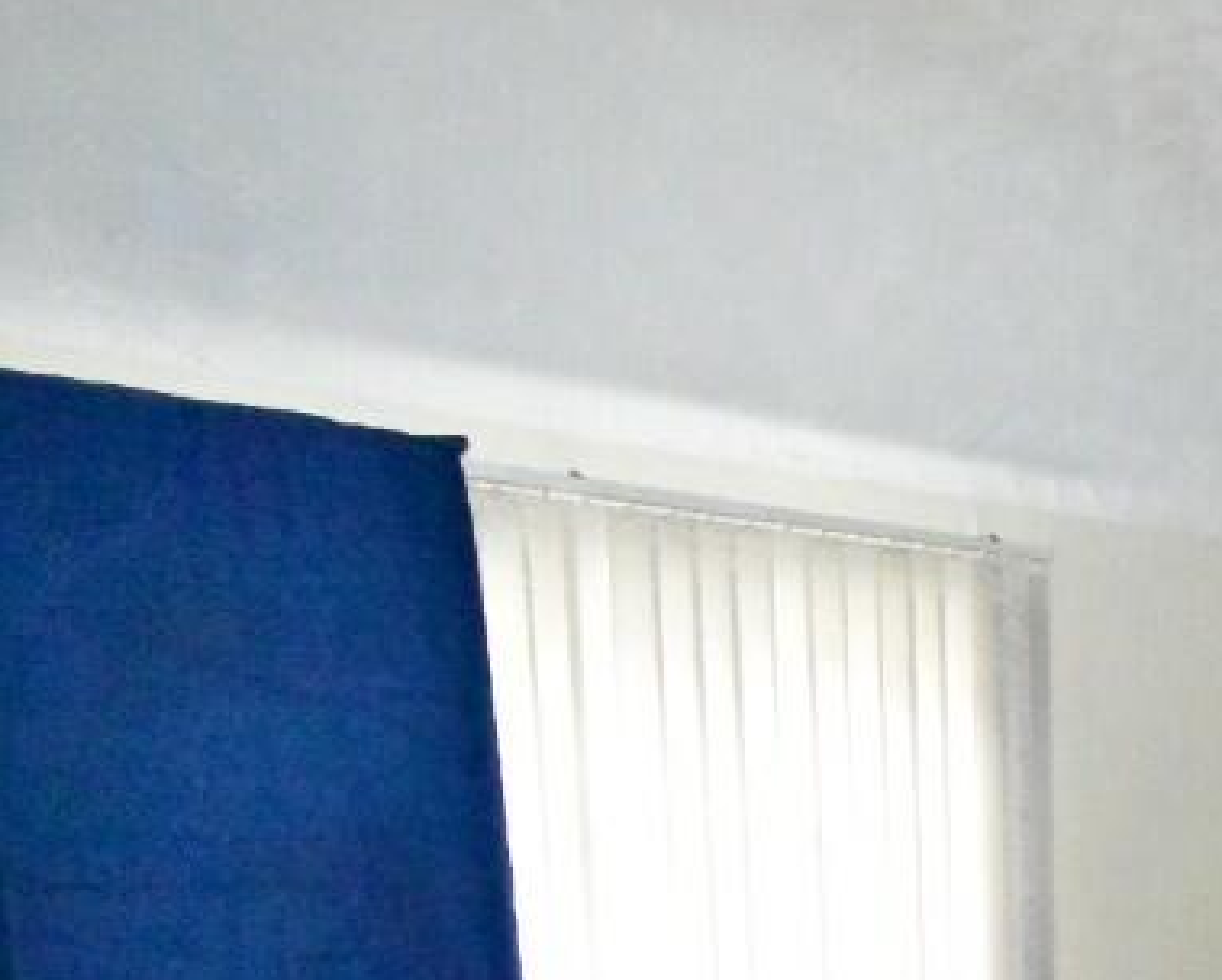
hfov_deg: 42.3
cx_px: 1183
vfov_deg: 35.0
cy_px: 1014
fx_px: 1376
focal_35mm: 38
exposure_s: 1/200
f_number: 11
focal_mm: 10
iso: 25600
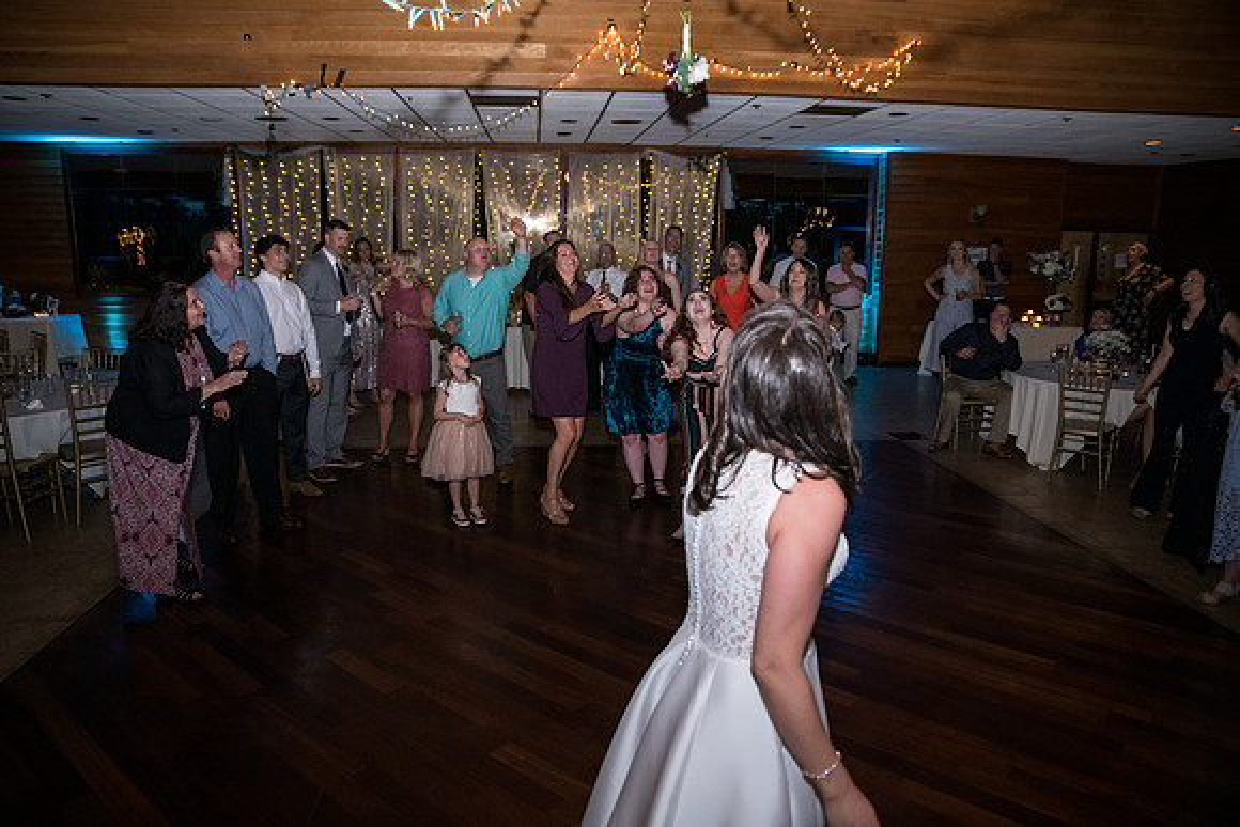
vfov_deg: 53.2
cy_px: 414
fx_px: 827
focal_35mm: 24
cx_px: 620
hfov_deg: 73.7
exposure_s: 1/320
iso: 1600
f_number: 3.5
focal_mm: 24
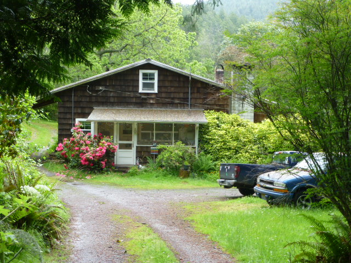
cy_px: 132
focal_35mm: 58
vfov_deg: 25.2
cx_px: 176
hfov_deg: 33.2
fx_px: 588
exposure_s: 1/60
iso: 125
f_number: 4.7
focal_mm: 10.3
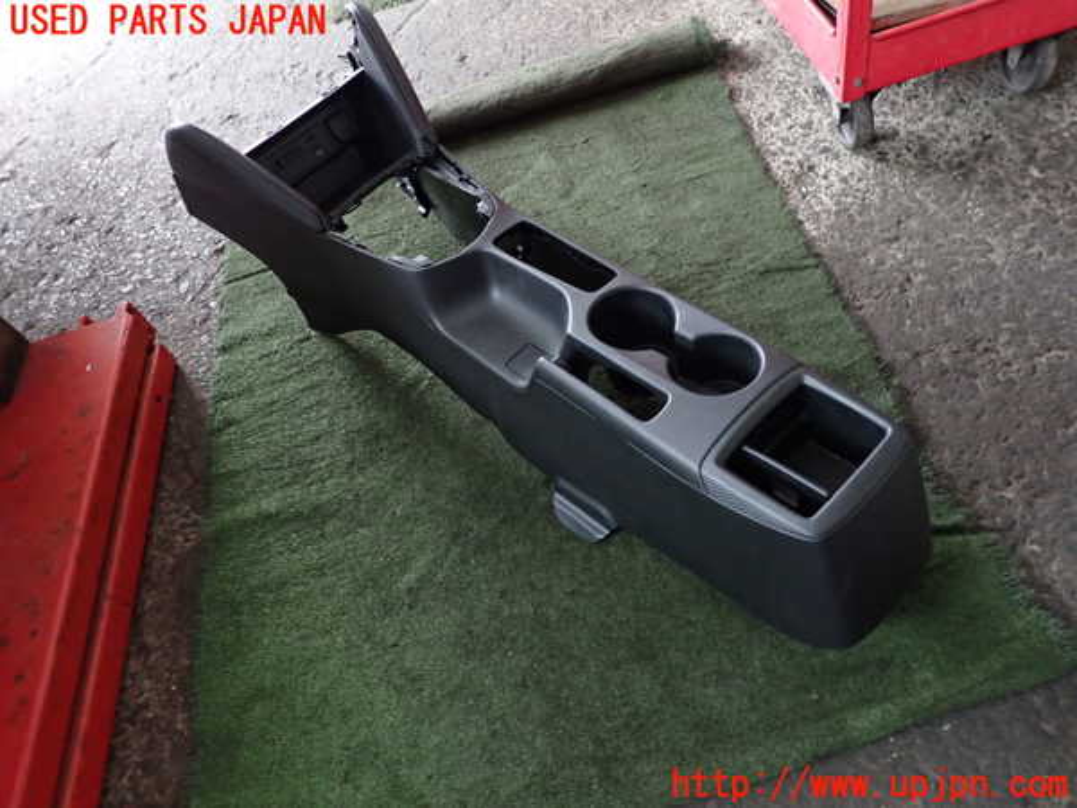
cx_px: 538
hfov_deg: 69.4
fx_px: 778
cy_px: 404
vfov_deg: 54.9
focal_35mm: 25
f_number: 2
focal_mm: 4.5
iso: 500
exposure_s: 1/30
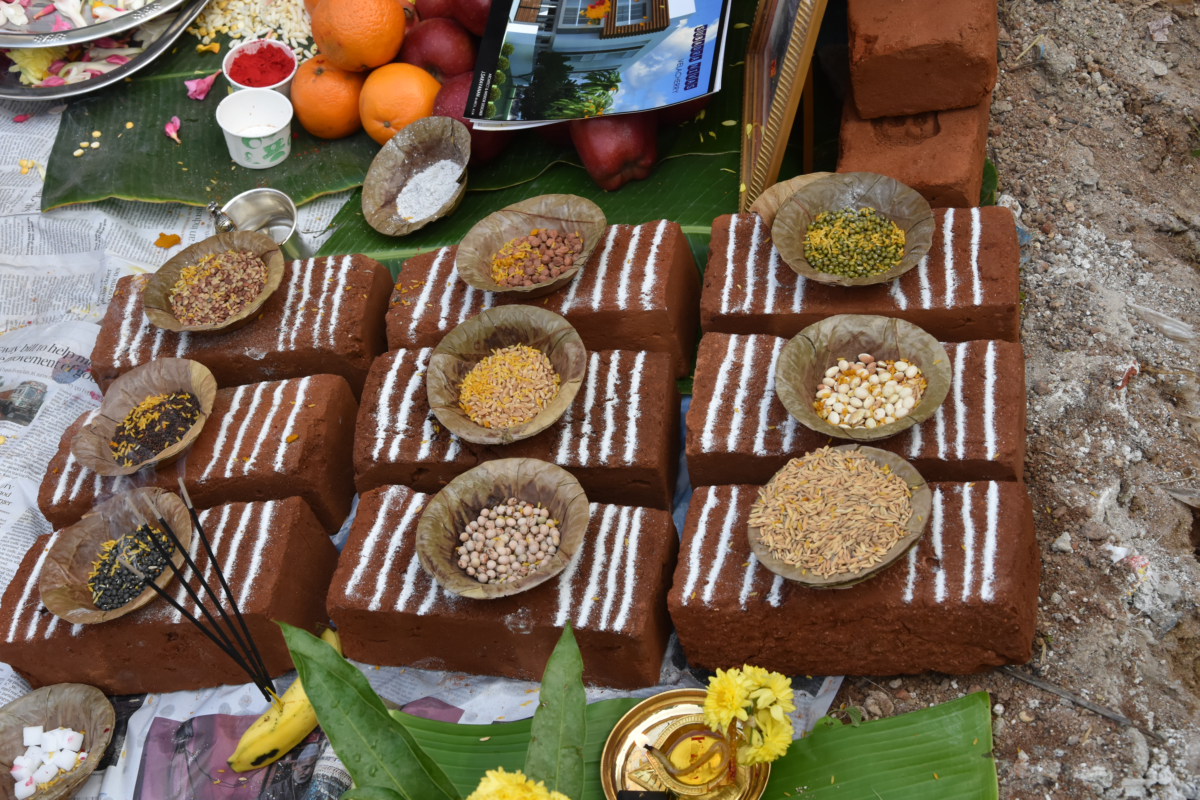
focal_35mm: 72
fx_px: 2400
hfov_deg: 28.1
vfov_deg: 18.9
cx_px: 600
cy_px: 400
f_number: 8
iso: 640
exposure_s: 1/250
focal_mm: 48
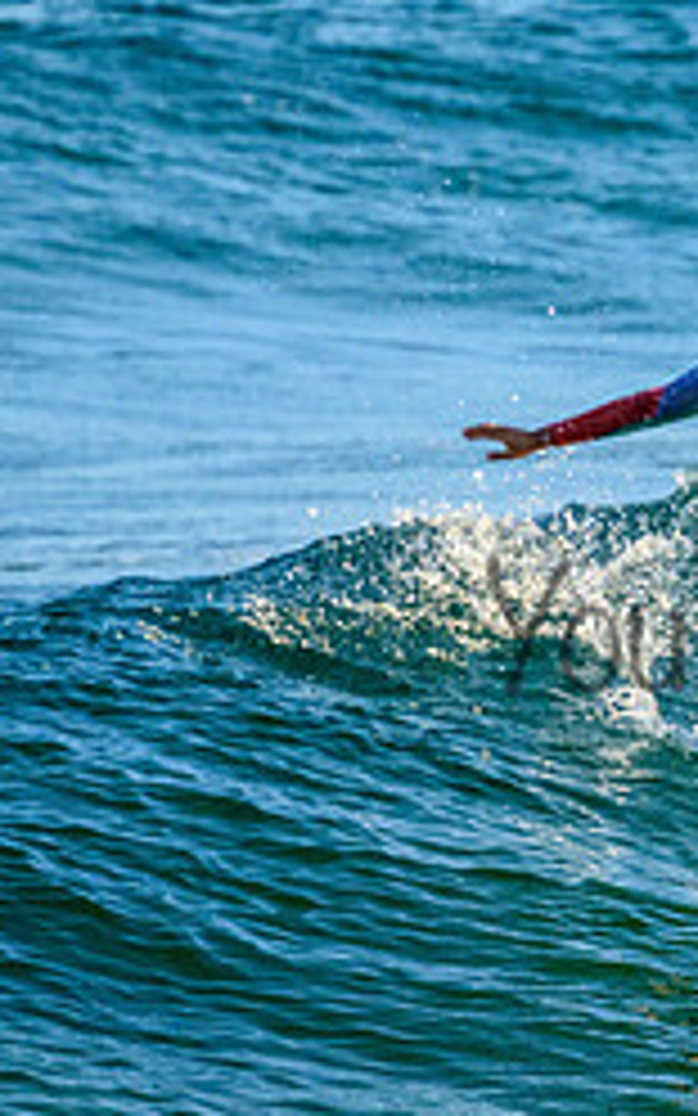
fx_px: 58164
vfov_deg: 1.1
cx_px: 950
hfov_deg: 0.7
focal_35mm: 1911
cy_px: 587
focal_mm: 800
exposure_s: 1/2000
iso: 2800
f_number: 11
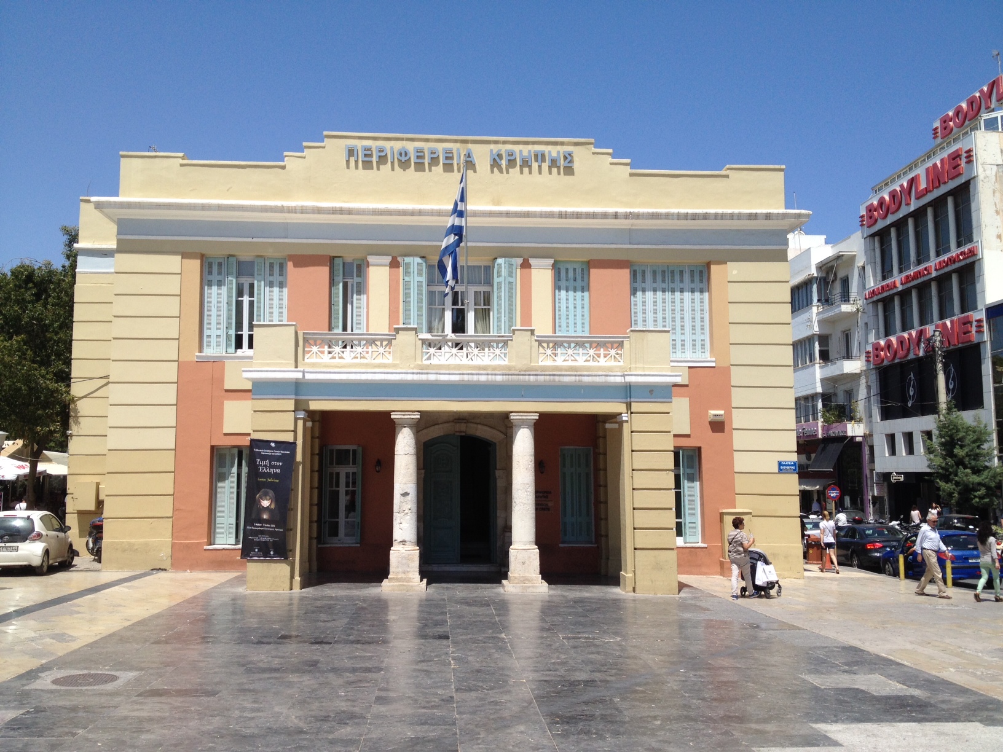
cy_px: 376
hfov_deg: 52.6
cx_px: 502
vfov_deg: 40.7
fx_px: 1014
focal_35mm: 35
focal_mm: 4.28
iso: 50
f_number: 2.4
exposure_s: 1/2208
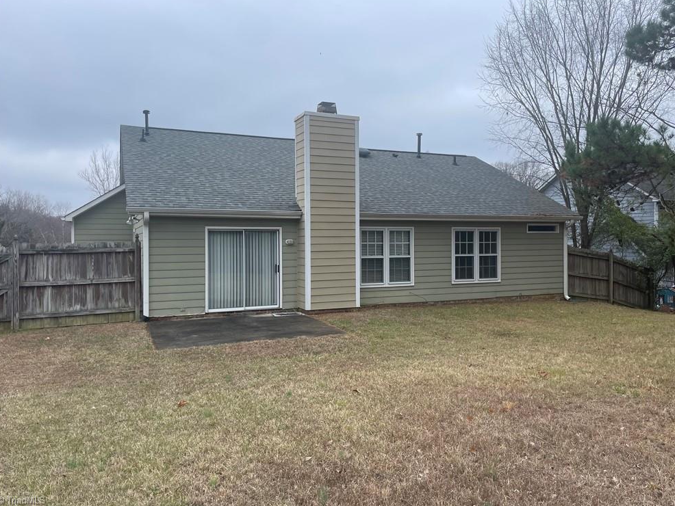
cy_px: 244
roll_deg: +0.3
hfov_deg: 65.3
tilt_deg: +0.0
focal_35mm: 27
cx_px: 346
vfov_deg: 51.4
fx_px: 527
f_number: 1.6
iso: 32
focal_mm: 4.2
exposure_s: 1/855
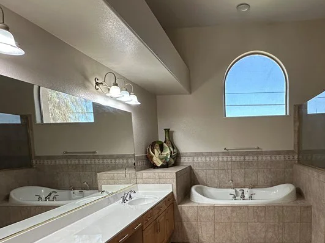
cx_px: 215
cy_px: 171
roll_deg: +1.8
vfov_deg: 50.0
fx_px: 253
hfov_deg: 63.7
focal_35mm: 27
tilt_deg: -6.4
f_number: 2.2
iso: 200
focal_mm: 2.22
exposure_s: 1/120
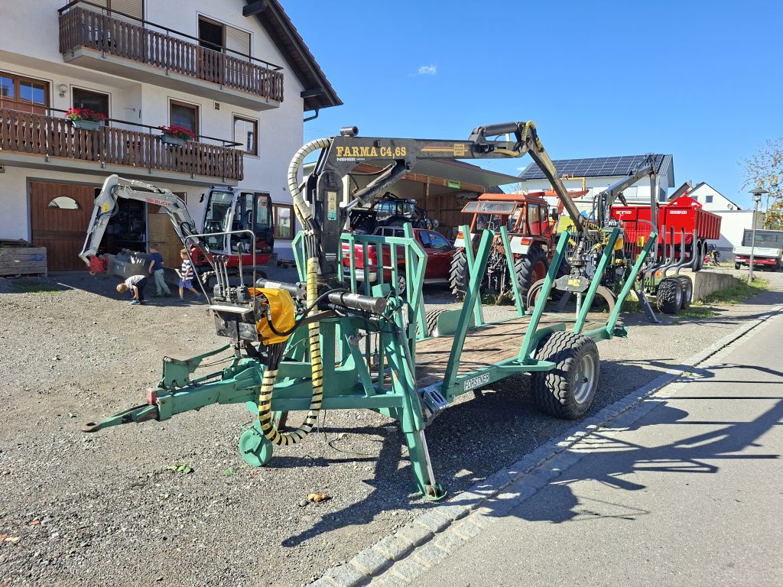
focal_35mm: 23
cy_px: 294
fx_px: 520
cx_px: 392
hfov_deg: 73.9
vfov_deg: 58.9
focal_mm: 5.54
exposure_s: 1/1055
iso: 50
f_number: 1.8
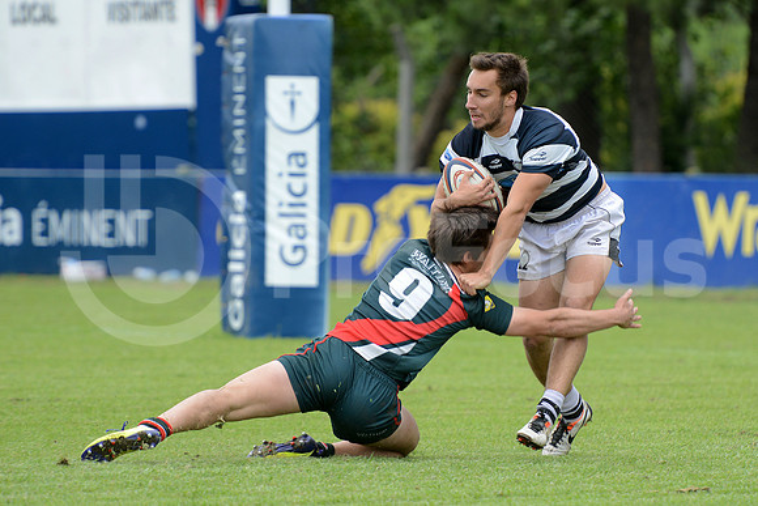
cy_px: 253
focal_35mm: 240
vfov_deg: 5.7
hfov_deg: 8.6
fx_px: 5054
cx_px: 379
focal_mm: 240
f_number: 4
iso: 400
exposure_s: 1/500
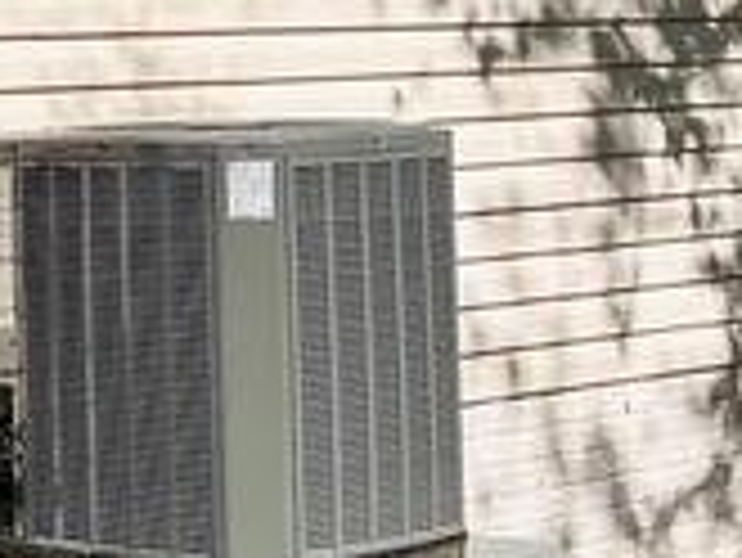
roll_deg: +1.3
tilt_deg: +2.9
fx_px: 3454
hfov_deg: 12.1
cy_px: -162
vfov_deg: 9.1
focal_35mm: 161
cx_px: 31
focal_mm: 5.7
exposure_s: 1/8000
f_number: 1.5
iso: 50
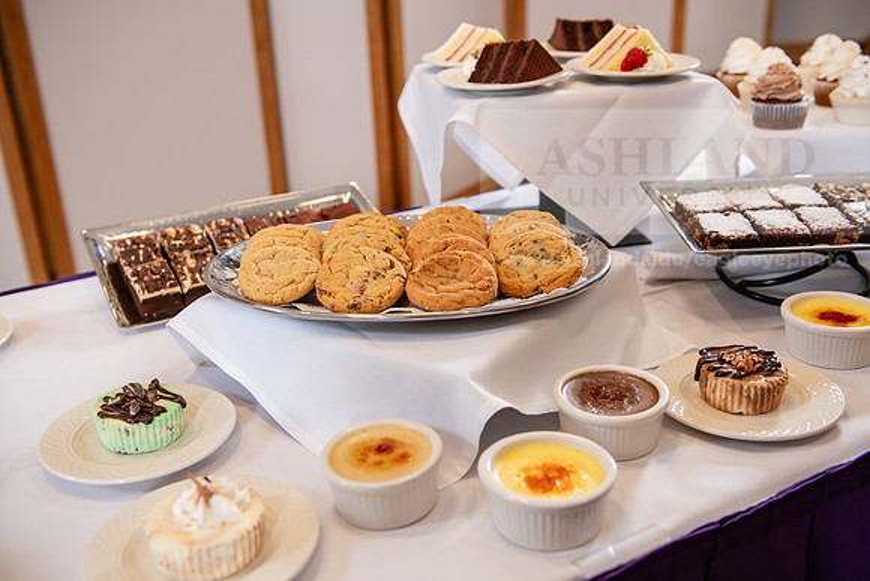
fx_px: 967
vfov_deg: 33.4
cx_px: 435
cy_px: 290
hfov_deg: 48.4
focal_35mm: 40
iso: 400
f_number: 3.5
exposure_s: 1/160
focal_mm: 40
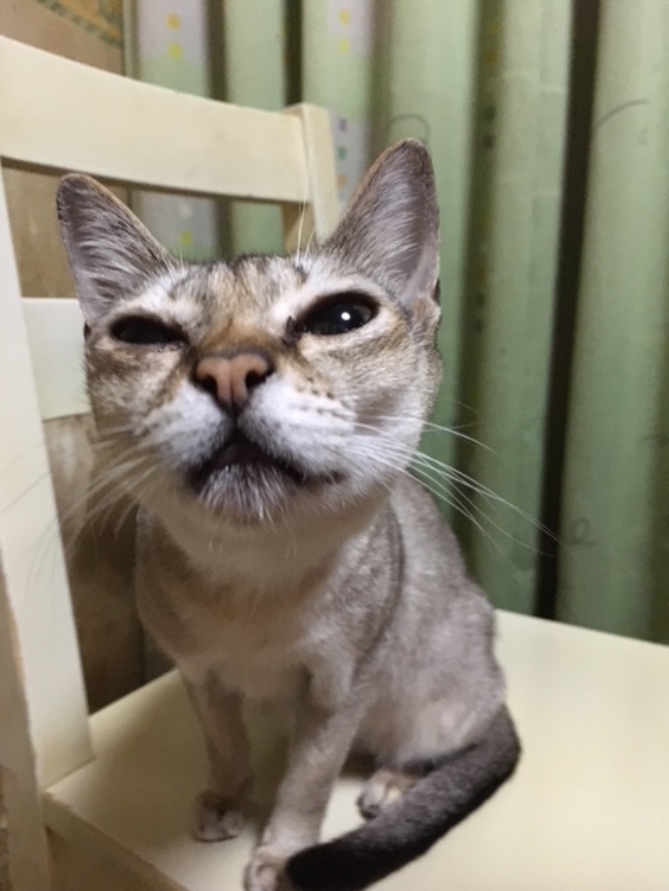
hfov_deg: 48.2
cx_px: 334
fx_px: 747
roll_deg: -2.6
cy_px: 446
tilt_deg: -9.5
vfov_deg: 61.7
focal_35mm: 29
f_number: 2.2
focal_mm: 4.15
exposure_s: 1/15
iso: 320
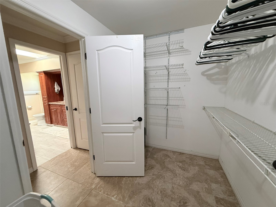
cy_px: 104
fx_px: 112
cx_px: 138
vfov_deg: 85.7
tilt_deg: -7.5
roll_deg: +1.8
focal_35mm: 14
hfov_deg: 102.1
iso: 400
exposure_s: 1/60
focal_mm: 2.22
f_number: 2.2
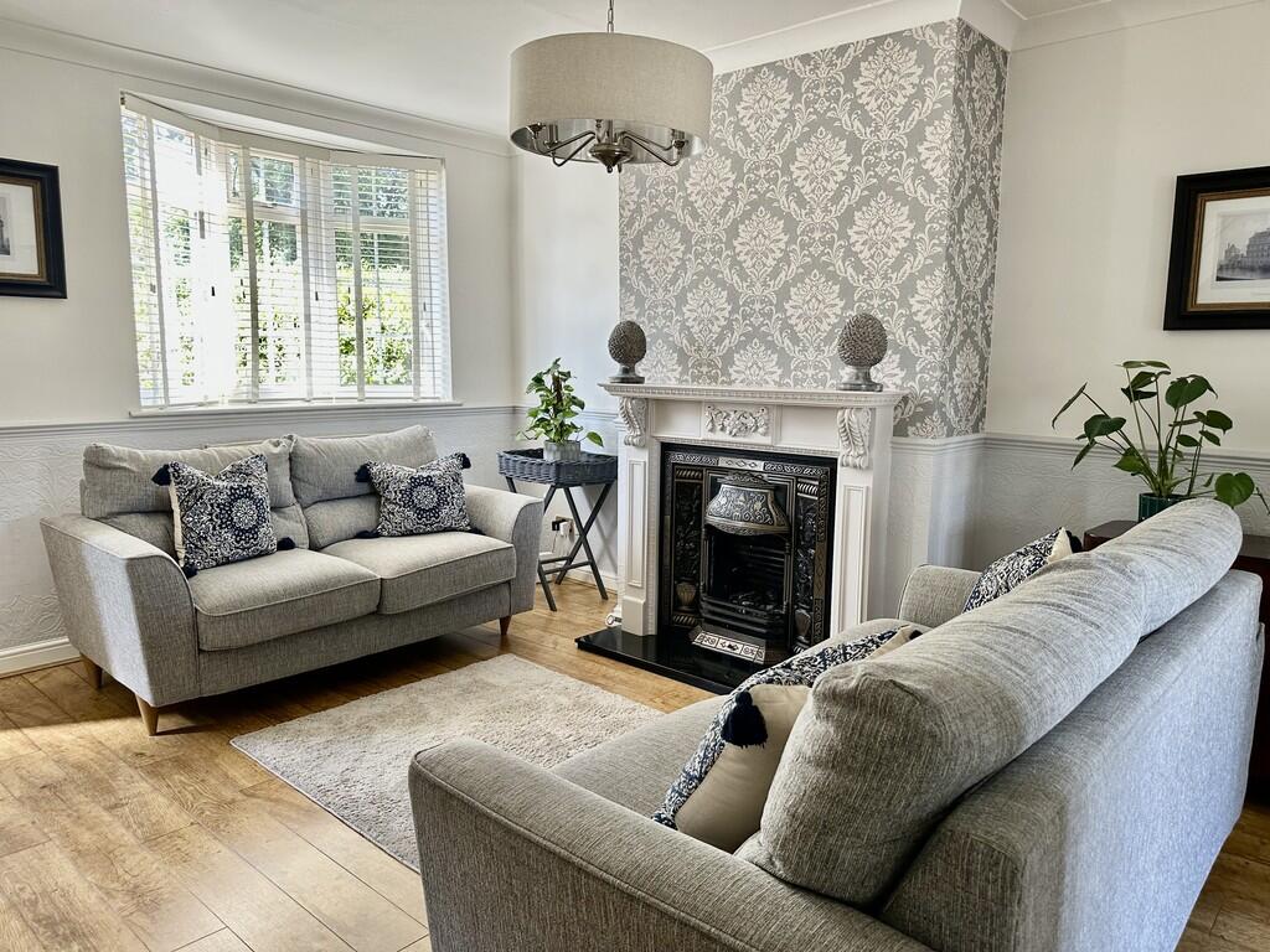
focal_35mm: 24
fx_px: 881
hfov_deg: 71.6
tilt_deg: -8.5
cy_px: 476
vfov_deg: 56.8
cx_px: 635
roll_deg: -0.7
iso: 160
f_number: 1.78
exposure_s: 1/121
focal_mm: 6.86
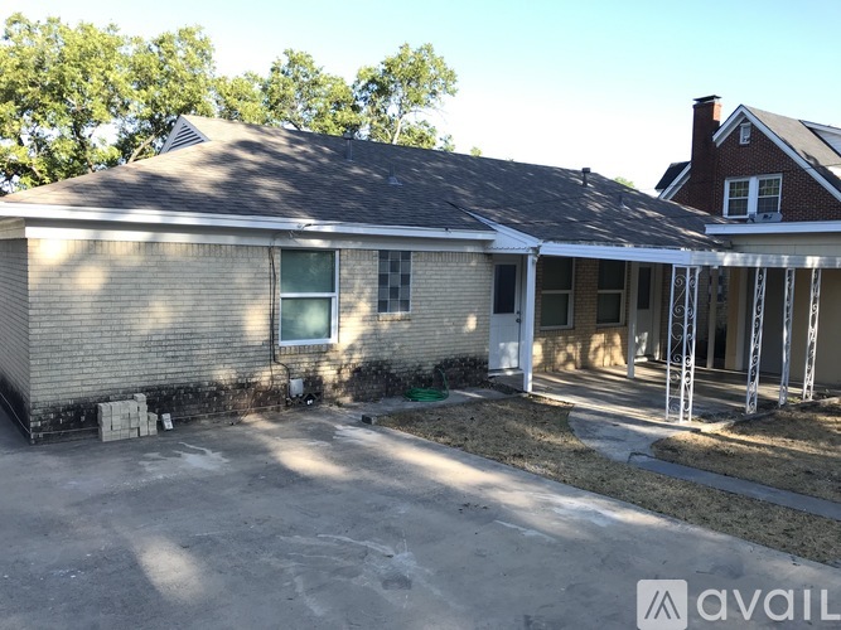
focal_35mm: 28
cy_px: 315
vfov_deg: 49.7
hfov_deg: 63.5
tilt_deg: -2.6
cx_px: 420
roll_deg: -1.1
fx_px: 680
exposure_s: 1/476
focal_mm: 3.99
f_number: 1.8
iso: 20
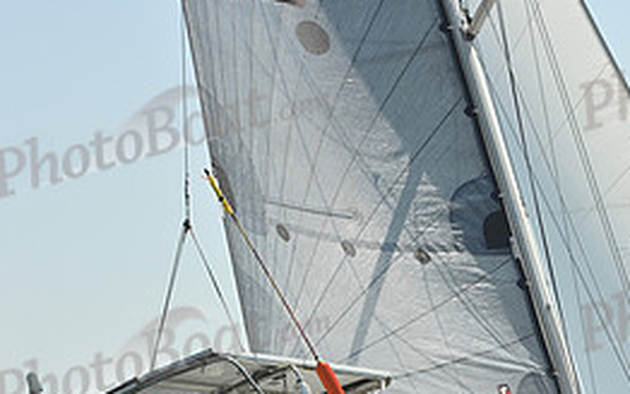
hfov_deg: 13.2
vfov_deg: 8.2
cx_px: 457
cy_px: 448
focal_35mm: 158
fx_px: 2714
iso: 320
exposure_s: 1/1250
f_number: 7.1
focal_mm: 70
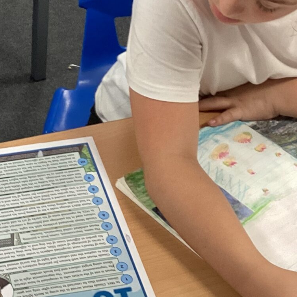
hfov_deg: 18.0
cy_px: 142
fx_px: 903
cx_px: -30
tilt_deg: -44.1
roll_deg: -0.1
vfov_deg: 18.7
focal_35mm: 93
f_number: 2.4
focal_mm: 3.3
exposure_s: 1/50
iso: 160
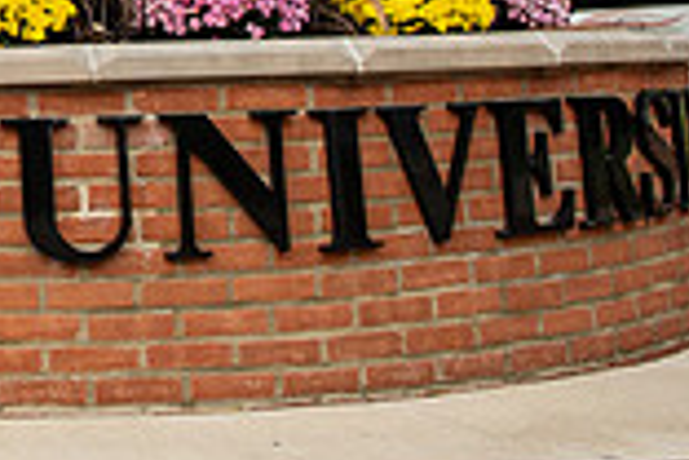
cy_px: -192
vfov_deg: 14.5
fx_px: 1703
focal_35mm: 89
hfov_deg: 19.7
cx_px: -353
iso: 125
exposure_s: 1/400
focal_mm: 24
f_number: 3.2
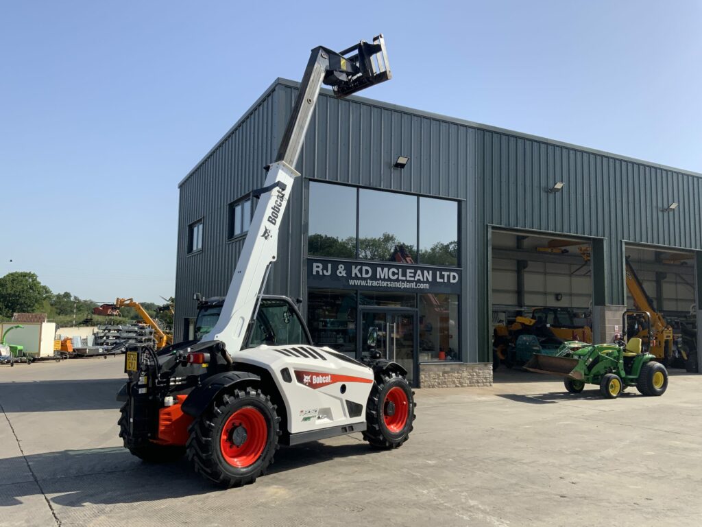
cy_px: 264
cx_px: 351
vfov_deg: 48.2
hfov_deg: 61.7
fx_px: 588
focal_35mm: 29
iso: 16
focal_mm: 3
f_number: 1.8
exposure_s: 1/1848
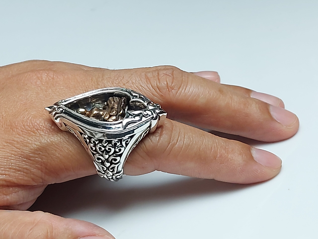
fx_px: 220
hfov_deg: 71.6
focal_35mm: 24
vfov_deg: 56.8
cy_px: 120
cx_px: 159
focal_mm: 5.23
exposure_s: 1/50
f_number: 1.8
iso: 100
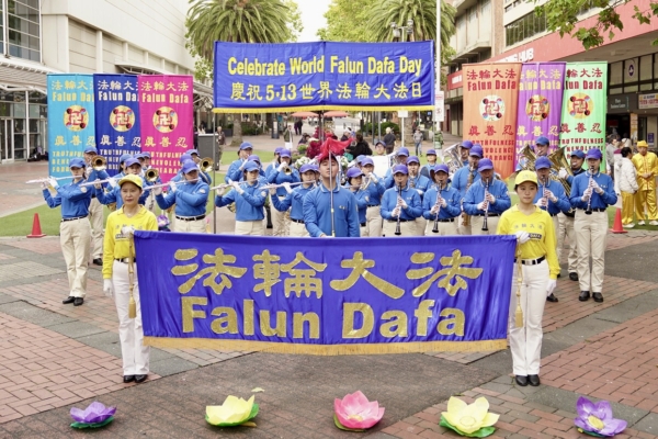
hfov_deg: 58.7
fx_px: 585
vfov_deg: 41.1
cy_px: 220
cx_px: 329
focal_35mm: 32
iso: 125
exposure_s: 1/320
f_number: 2.8
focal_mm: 32
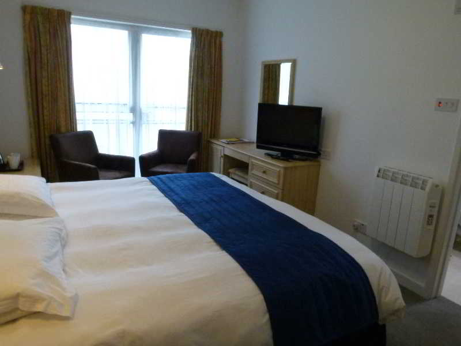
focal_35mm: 25
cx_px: 230
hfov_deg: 69.4
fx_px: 333
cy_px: 173
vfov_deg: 54.9
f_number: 8
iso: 400
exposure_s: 1/8
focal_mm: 4.5
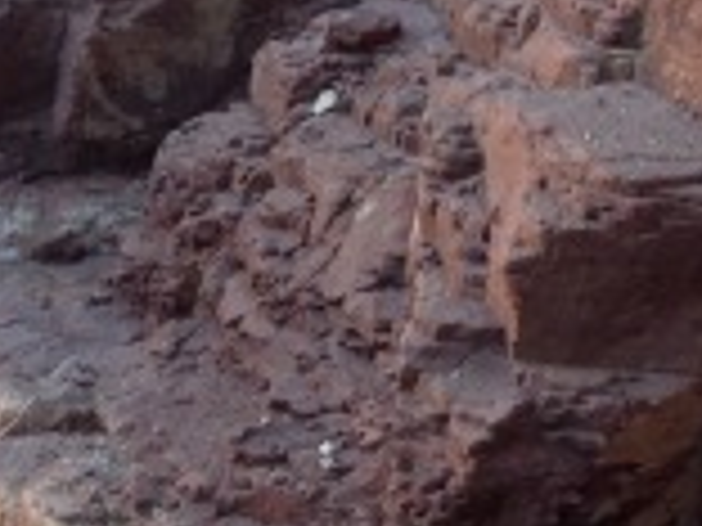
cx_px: 306
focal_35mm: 169
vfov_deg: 8.4
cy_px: -490
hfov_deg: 11.7
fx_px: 3427
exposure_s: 1/120
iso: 80
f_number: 2.4
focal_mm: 4.12
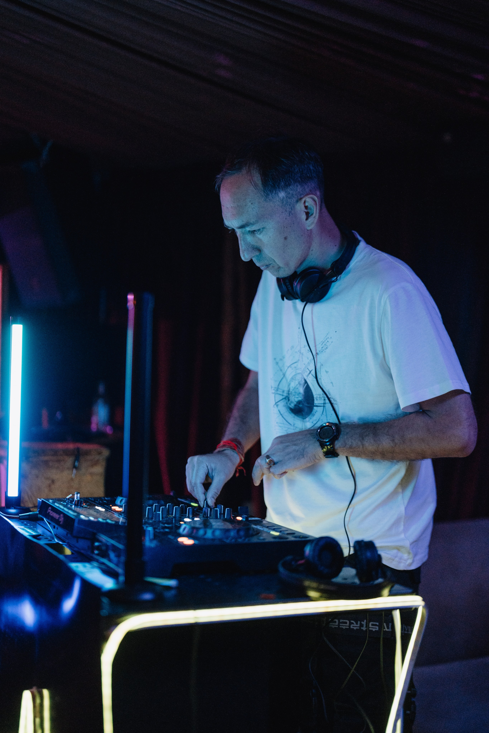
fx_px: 1019
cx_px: 244
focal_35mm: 50
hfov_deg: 27.0
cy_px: 366
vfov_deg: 39.6
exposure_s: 1/250
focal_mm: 50
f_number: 1.2
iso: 3200
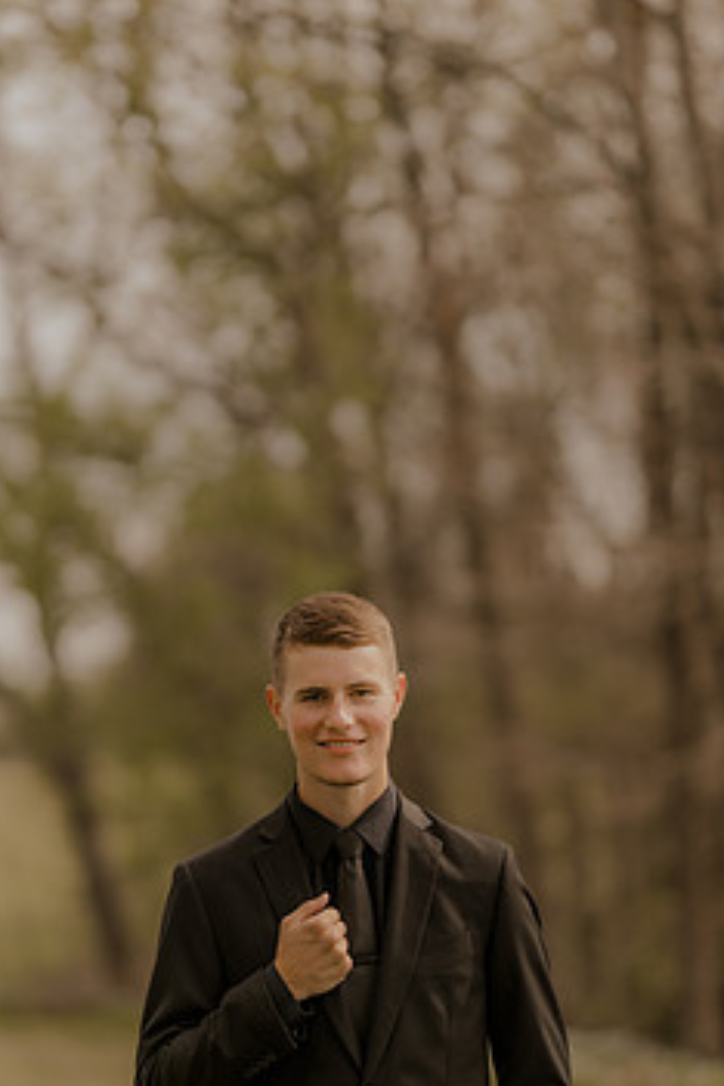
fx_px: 3288
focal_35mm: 109
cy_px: 687
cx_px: 347
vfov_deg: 18.7
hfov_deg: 12.6
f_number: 1.4
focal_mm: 85
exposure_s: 1/3200
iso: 160
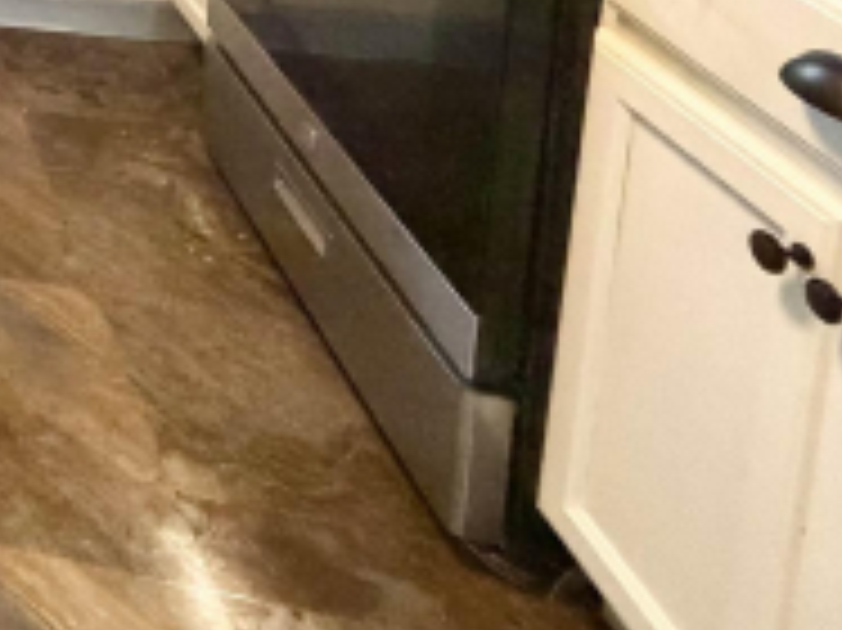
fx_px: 1215
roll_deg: +3.5
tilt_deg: -9.5
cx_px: -646
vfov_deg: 21.9
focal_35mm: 50
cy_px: -410
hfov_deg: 22.8
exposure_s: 1/60
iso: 400
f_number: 2.2
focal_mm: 2.22
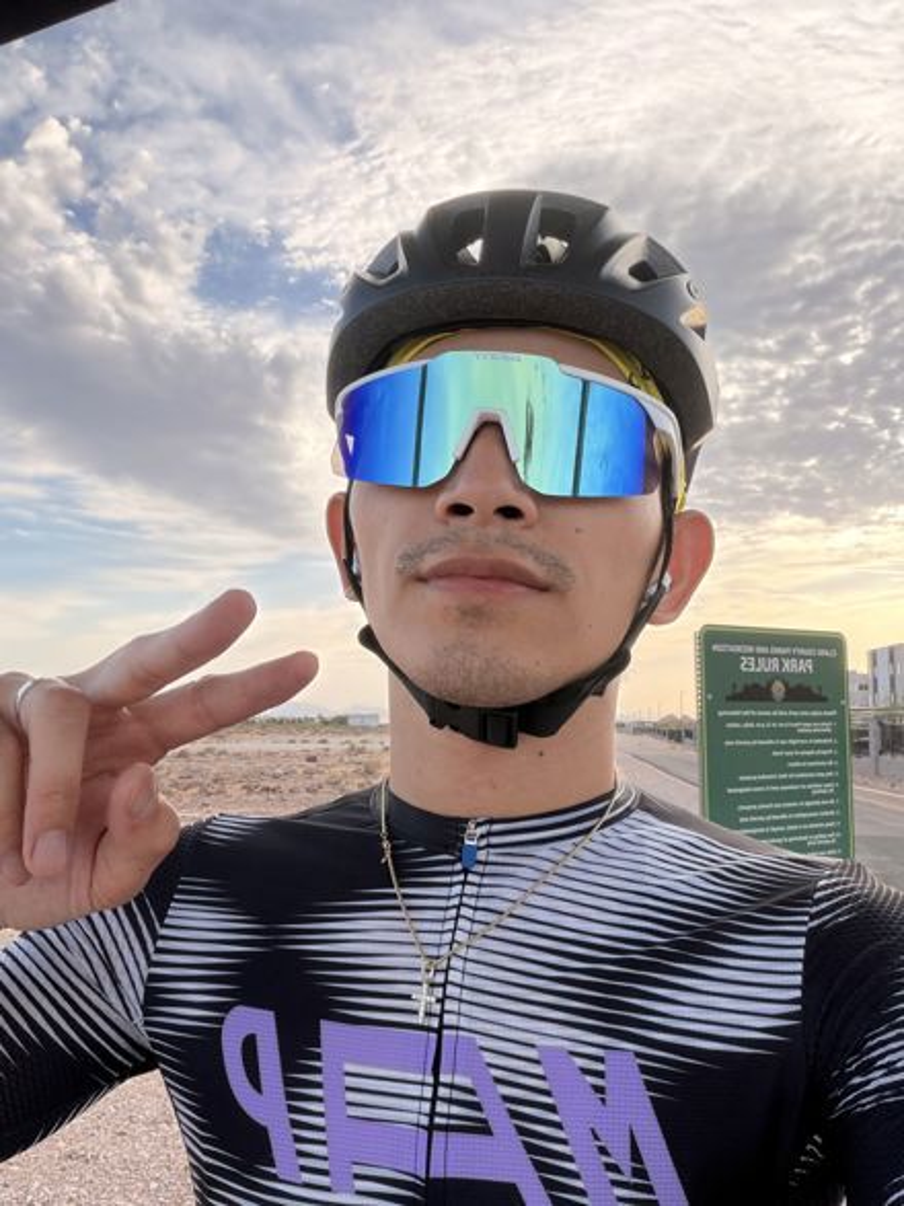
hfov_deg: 46.8
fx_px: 1045
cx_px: 452
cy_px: 603
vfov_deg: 60.0
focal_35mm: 30
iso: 40
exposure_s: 1/429
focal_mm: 2.71
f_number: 1.9
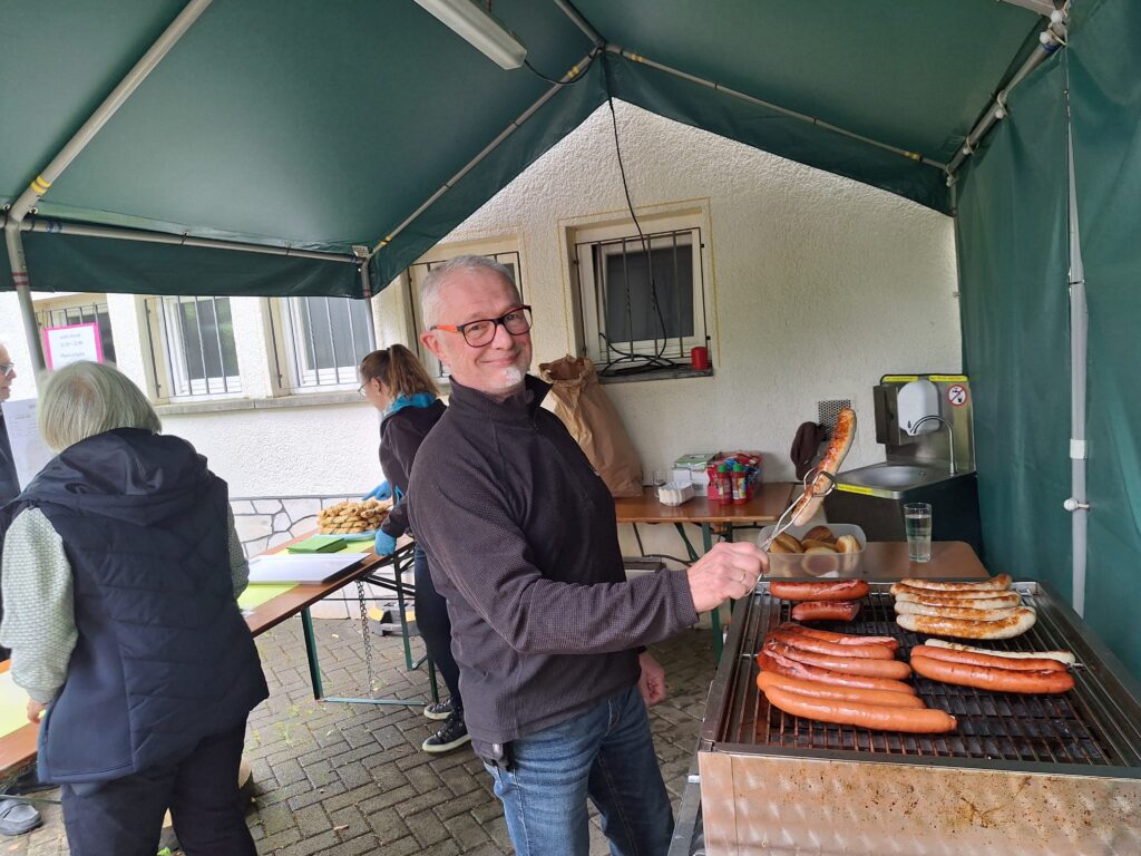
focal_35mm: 23
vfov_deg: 58.9
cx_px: 570
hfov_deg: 73.9
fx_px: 758
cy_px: 428
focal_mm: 5.54
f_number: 1.8
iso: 80
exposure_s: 1/100
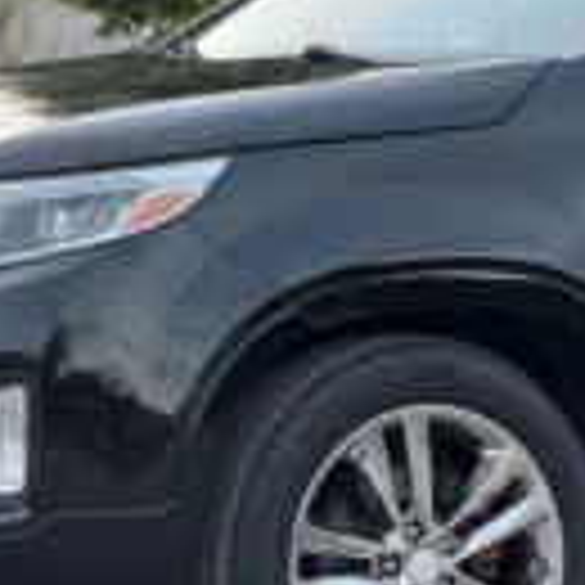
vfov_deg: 5.4
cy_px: -18
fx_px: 6233
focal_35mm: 326
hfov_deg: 5.4
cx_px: 194
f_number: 2.8
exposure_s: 1/83
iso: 250
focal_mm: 15.66
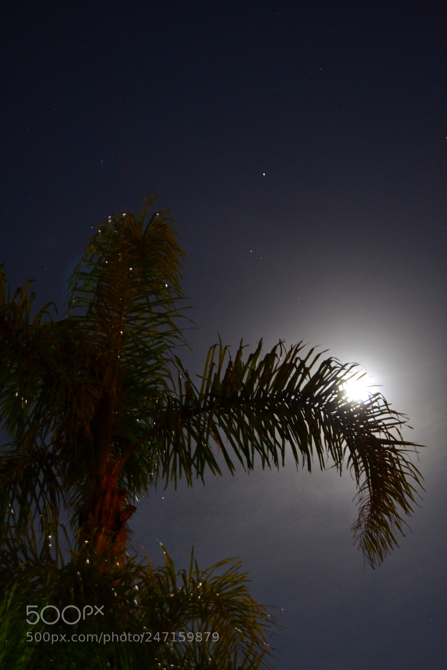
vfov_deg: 37.8
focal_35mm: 52
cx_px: 224
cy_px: 335
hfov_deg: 25.8
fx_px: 978
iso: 800
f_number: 5.6
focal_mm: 35
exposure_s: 3
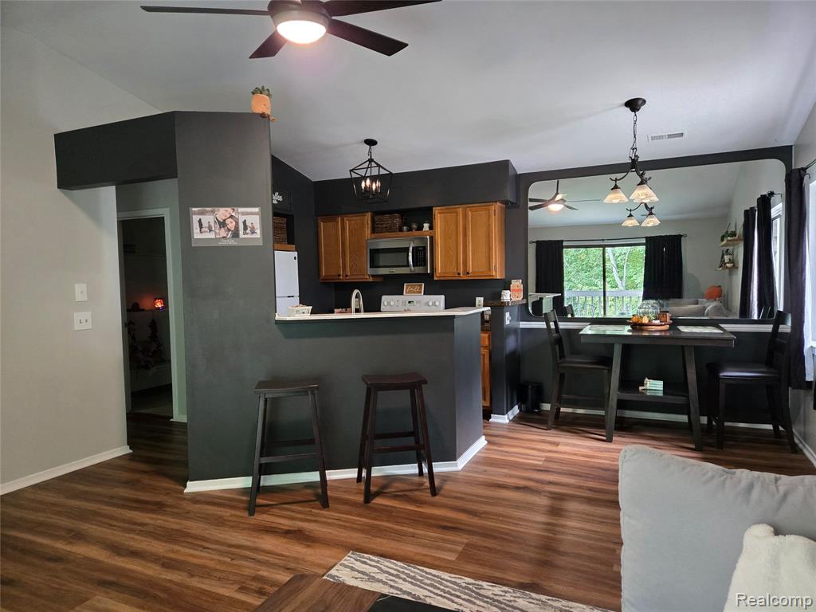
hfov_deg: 73.9
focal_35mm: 23
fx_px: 542
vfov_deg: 58.9
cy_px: 306
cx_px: 408
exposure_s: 1/60.2
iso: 800
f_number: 1.8
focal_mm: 5.4
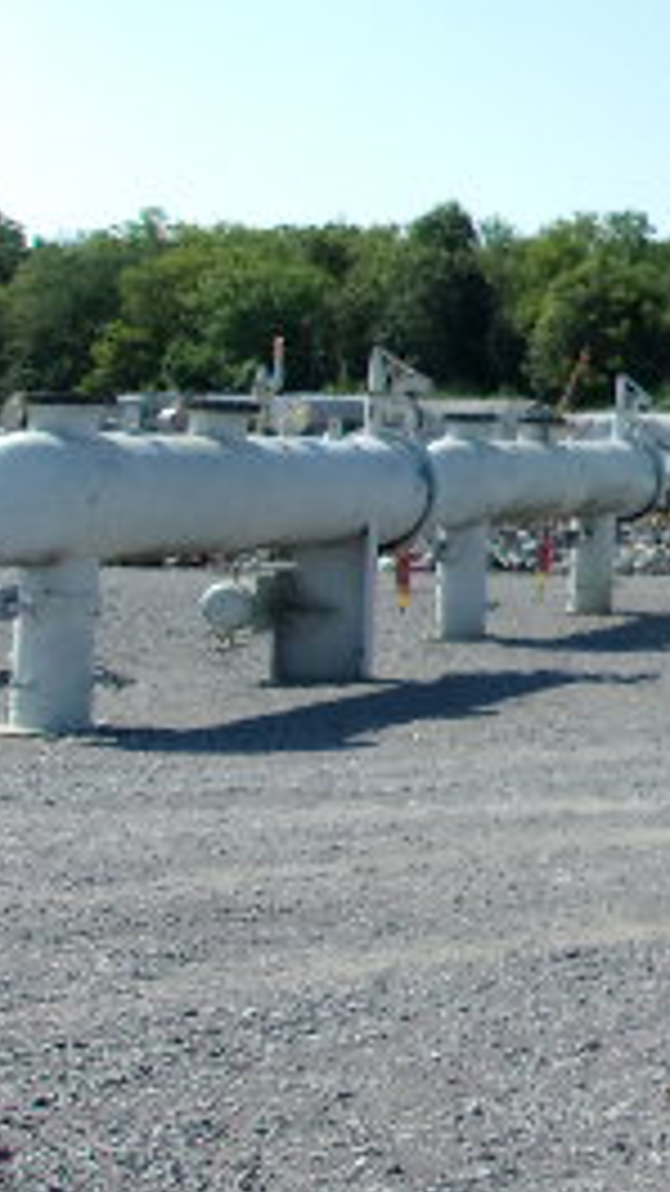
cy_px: 355
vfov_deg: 29.4
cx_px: 1416
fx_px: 2243
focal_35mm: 71
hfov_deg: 13.9
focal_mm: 4.9
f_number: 10.4
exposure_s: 1/280
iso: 200
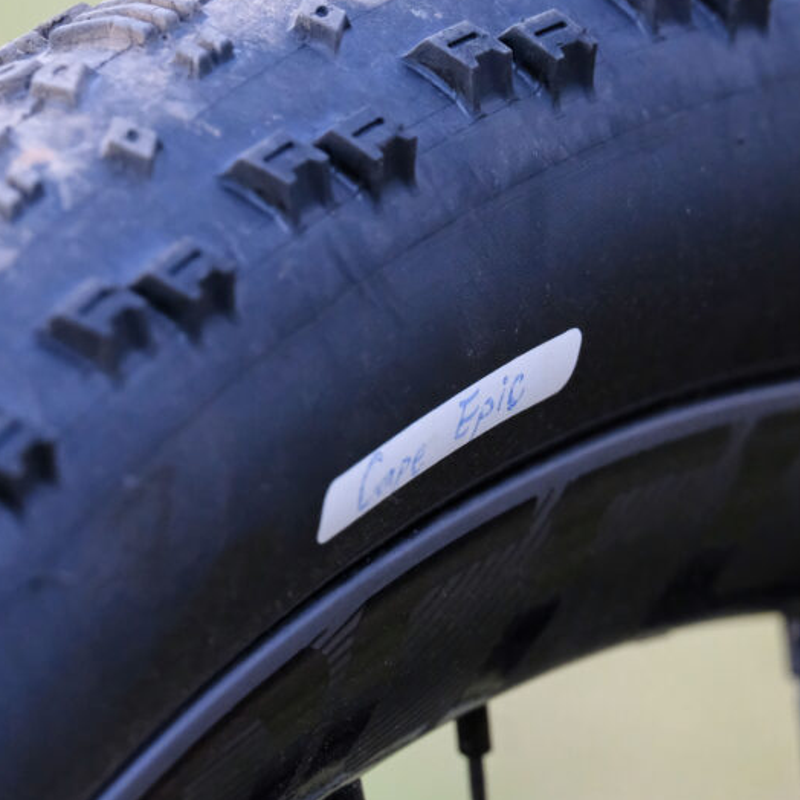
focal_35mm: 480
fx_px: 12550
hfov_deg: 3.7
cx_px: 456
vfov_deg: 3.7
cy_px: 291
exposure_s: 1/1000
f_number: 6.4
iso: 3200
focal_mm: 192.9
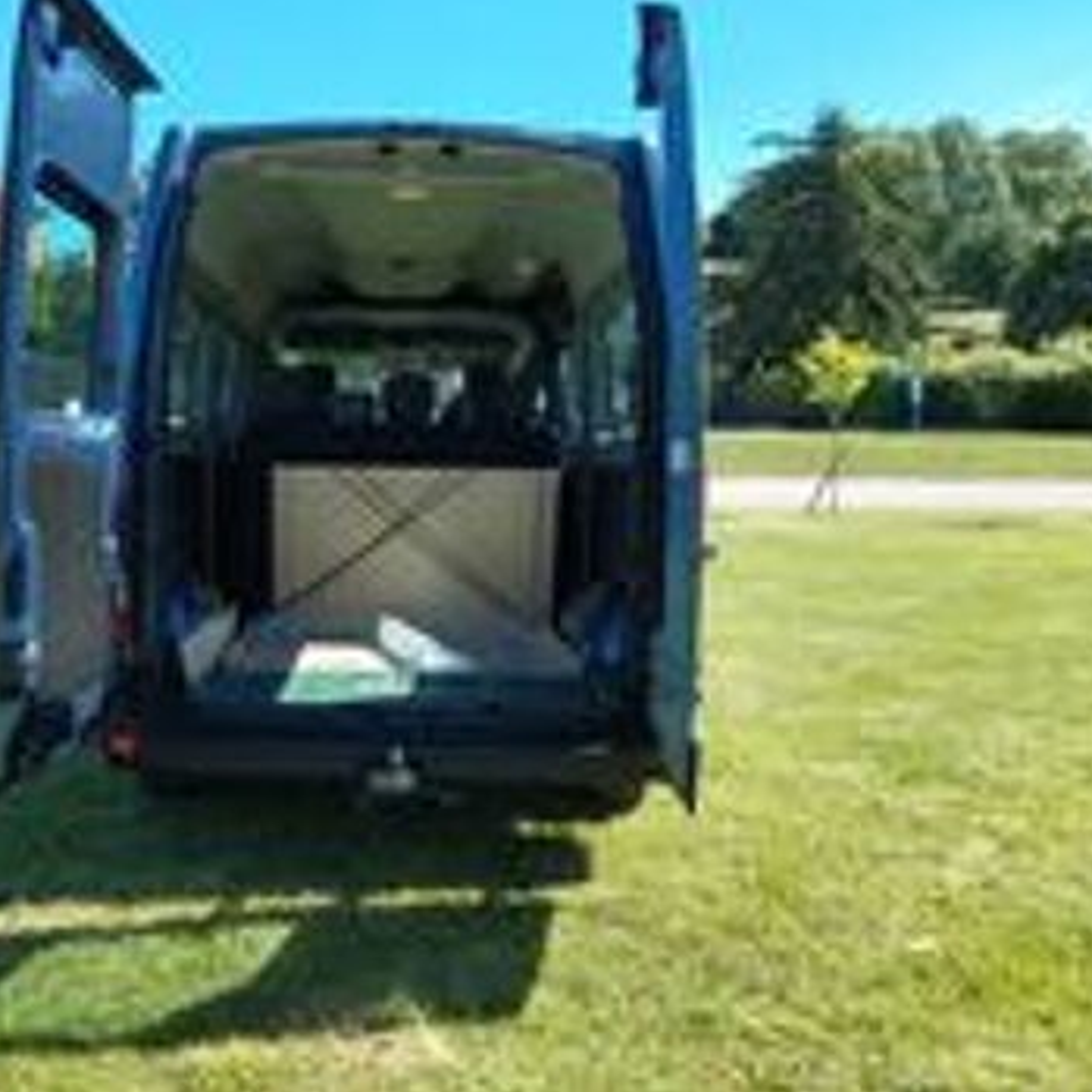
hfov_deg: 48.0
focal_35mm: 34
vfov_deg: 48.5
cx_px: 410
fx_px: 1213
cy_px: 544
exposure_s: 1/823
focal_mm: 2.91
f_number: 1.9
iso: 50
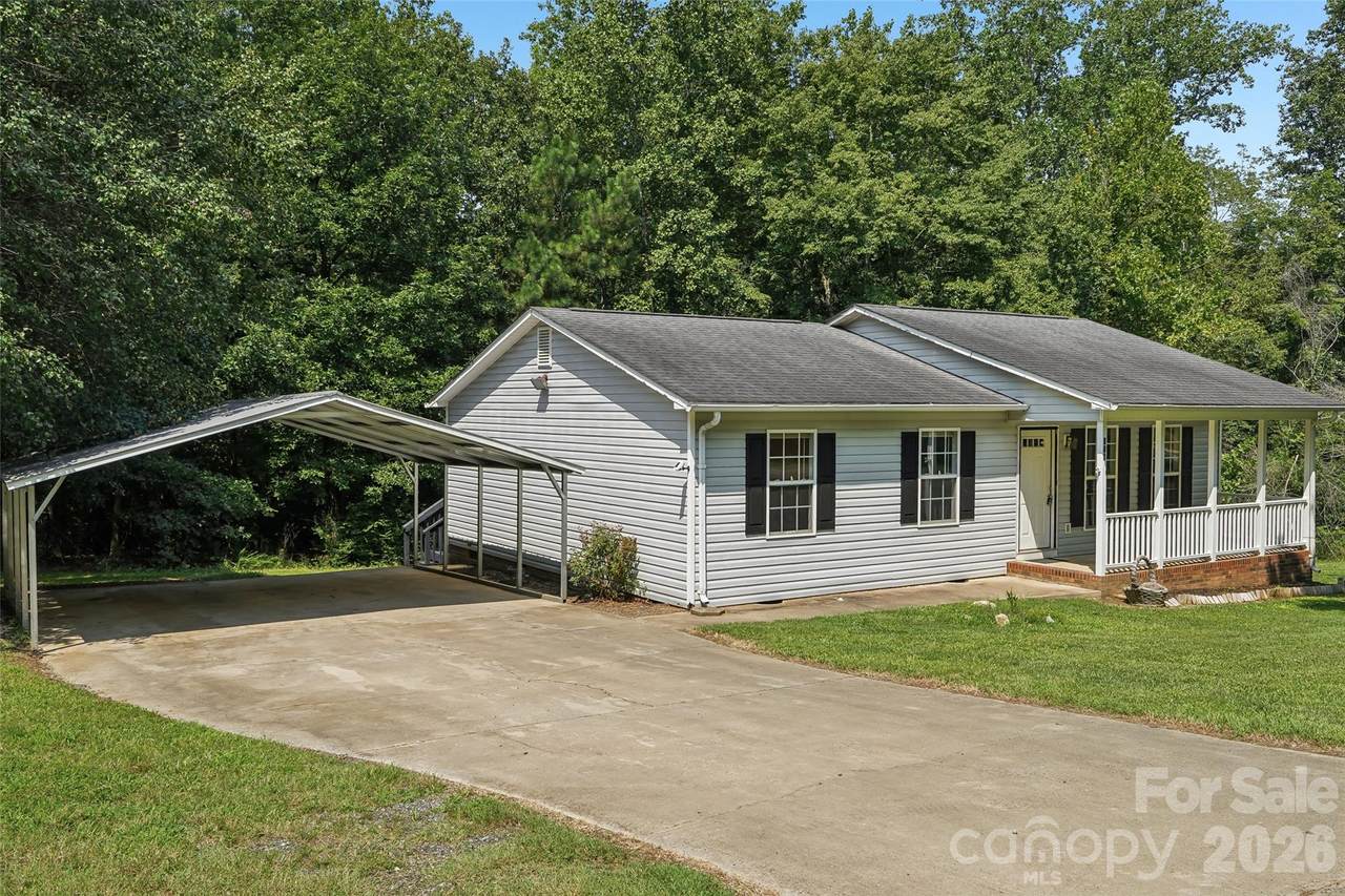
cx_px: 672
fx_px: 1121
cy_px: 448
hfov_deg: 61.9
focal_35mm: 30
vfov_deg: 43.6
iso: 100
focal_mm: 20
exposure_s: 1/90
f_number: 8
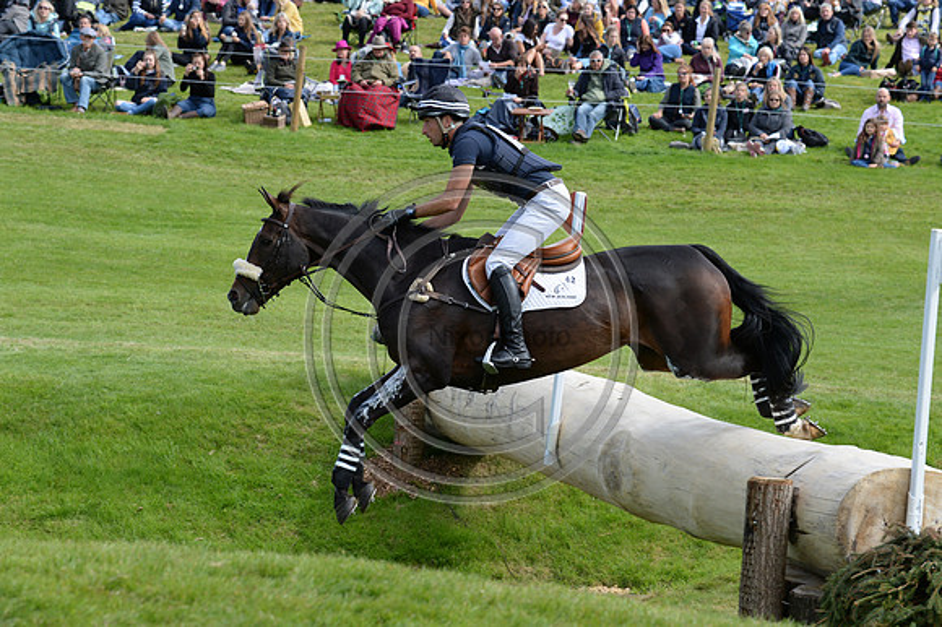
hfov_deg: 15.8
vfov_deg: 10.5
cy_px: 314
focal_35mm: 130
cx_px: 471
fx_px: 3400
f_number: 8
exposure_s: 1/1000
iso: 800
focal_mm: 130
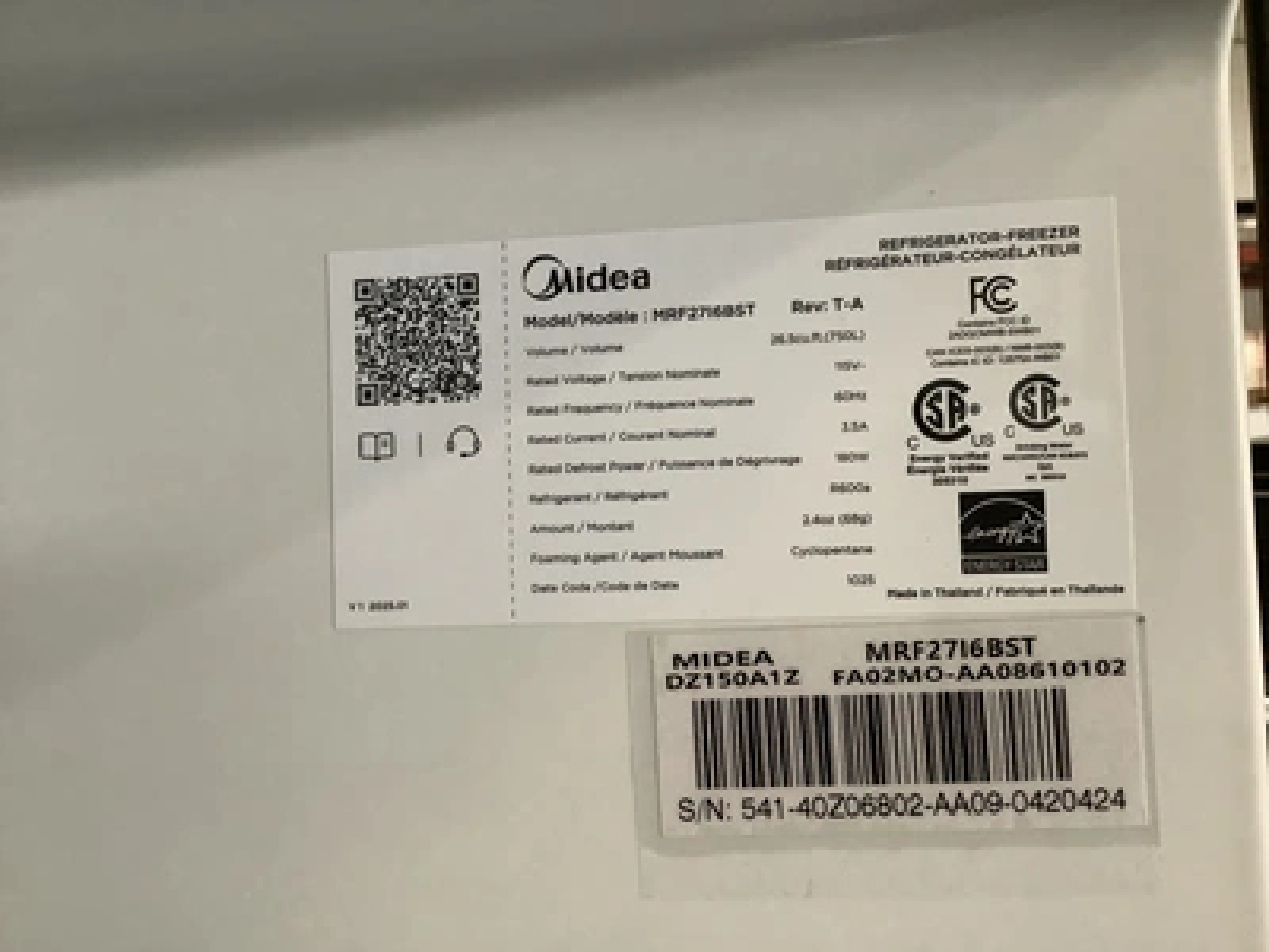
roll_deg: +2.4
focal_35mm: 31
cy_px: 476
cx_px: 634
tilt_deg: +4.3
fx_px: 1136
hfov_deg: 58.4
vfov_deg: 45.4
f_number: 2.4
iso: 320
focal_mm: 3.3
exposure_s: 1/60
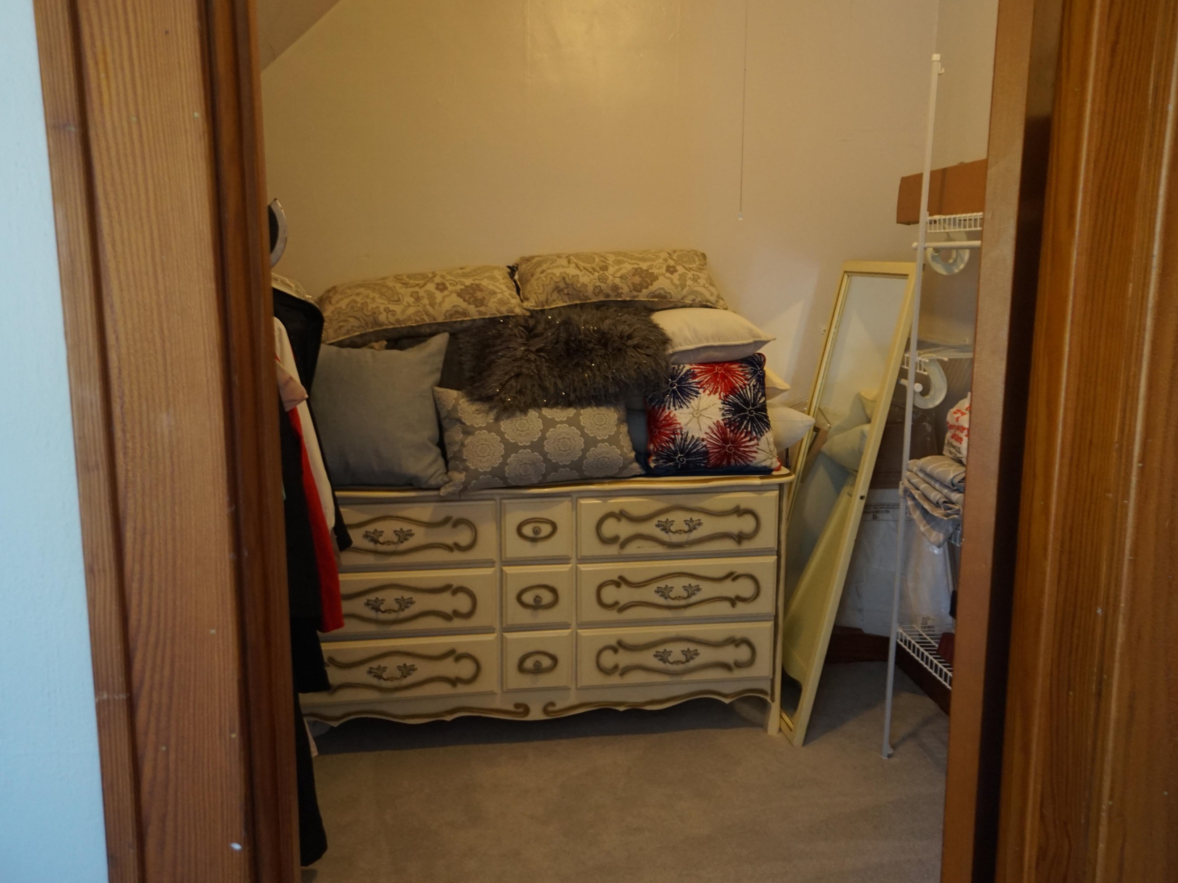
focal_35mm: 29
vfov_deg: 48.9
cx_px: 594
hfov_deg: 62.4
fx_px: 972
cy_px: 432
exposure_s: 1/60
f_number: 4
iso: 1000
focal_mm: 17
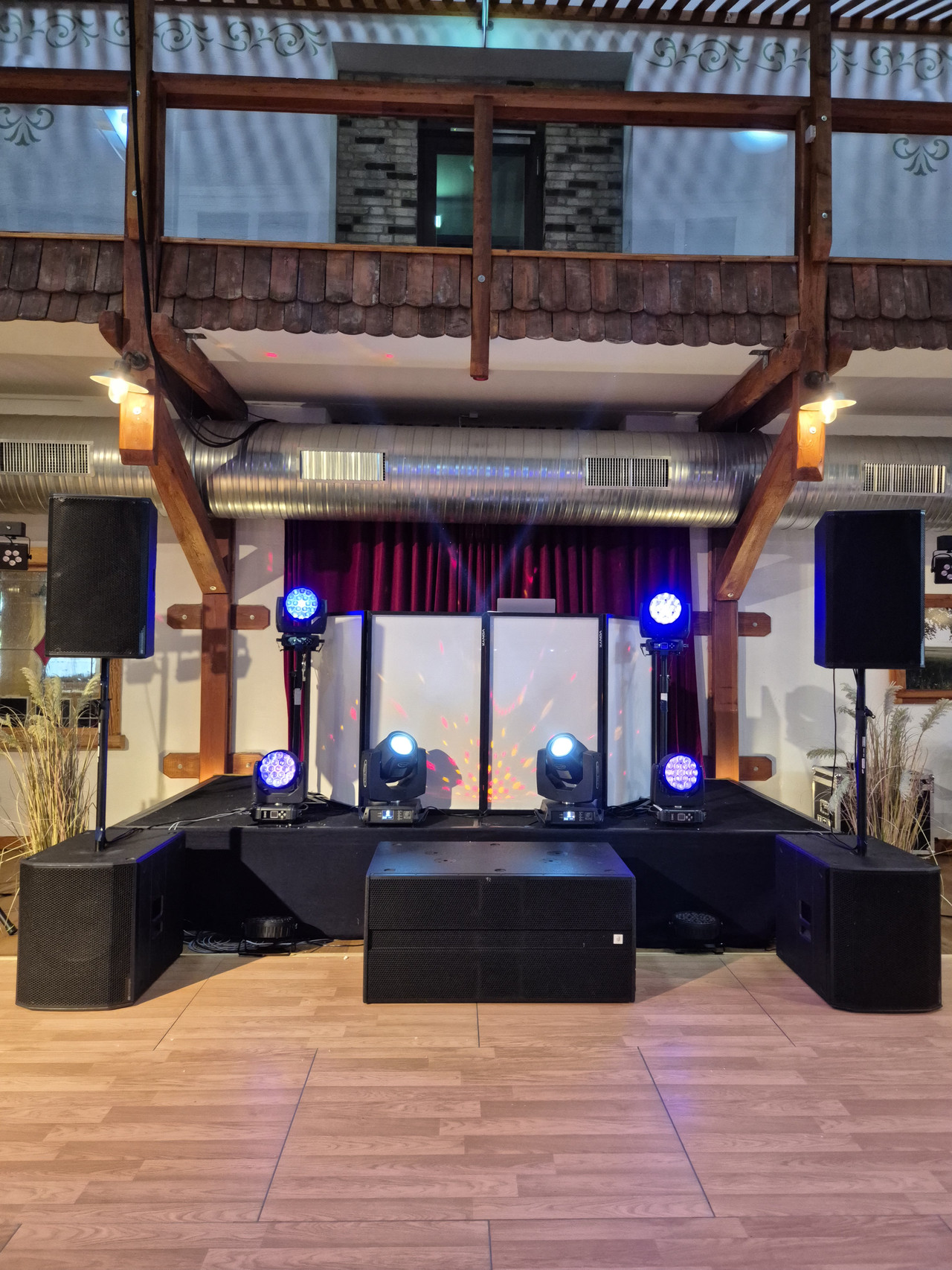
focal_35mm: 23
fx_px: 843
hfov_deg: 58.9
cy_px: 635
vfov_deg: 73.9
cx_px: 476
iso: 1000
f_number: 1.8
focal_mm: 5.4
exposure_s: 1/120
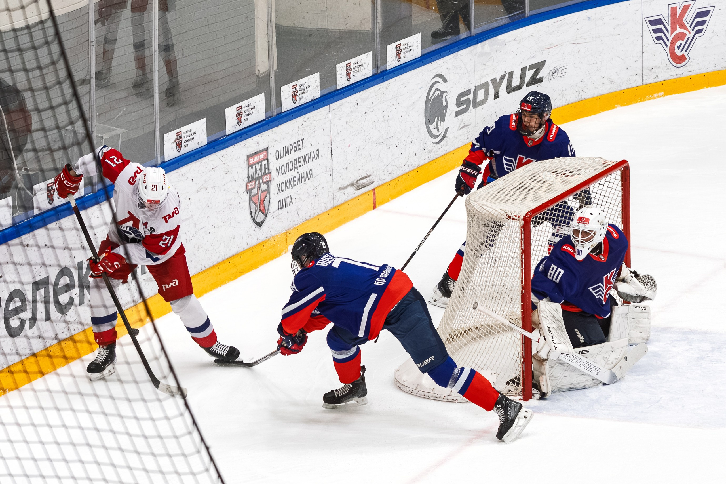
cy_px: 235
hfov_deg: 11.6
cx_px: 514
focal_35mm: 178
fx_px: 3581
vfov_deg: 7.7
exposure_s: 1/1000
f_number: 5.6
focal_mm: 82
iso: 2500
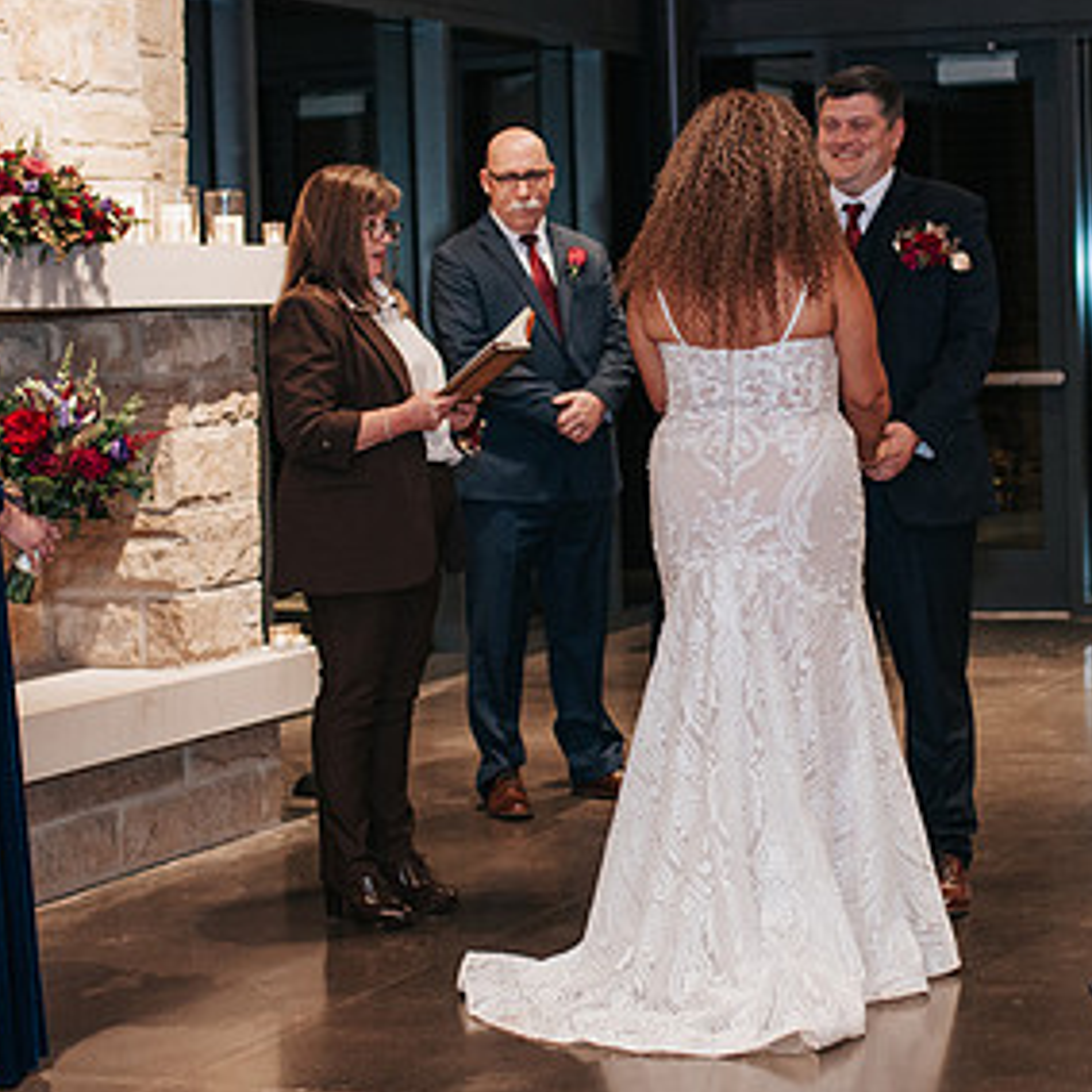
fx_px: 3248
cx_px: 750
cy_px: 517
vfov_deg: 19.1
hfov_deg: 19.0
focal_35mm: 91
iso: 800
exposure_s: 1/200
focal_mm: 35
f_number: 2
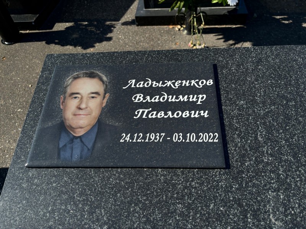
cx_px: 153
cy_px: 114
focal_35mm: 26
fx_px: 230
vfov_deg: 53.1
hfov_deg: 67.3
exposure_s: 1/2342
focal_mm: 5.96
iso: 50
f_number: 1.6
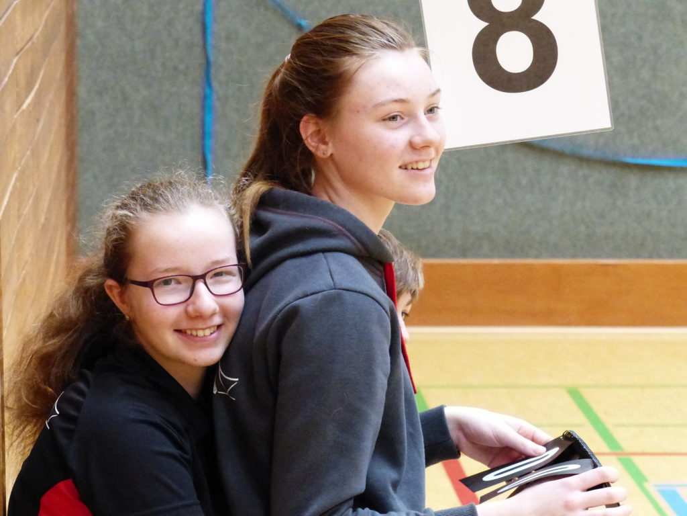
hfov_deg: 9.7
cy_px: 258
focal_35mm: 204
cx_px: 344
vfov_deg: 7.3
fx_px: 4049
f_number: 3.5
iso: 1600
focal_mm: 36.7
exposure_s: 1/125
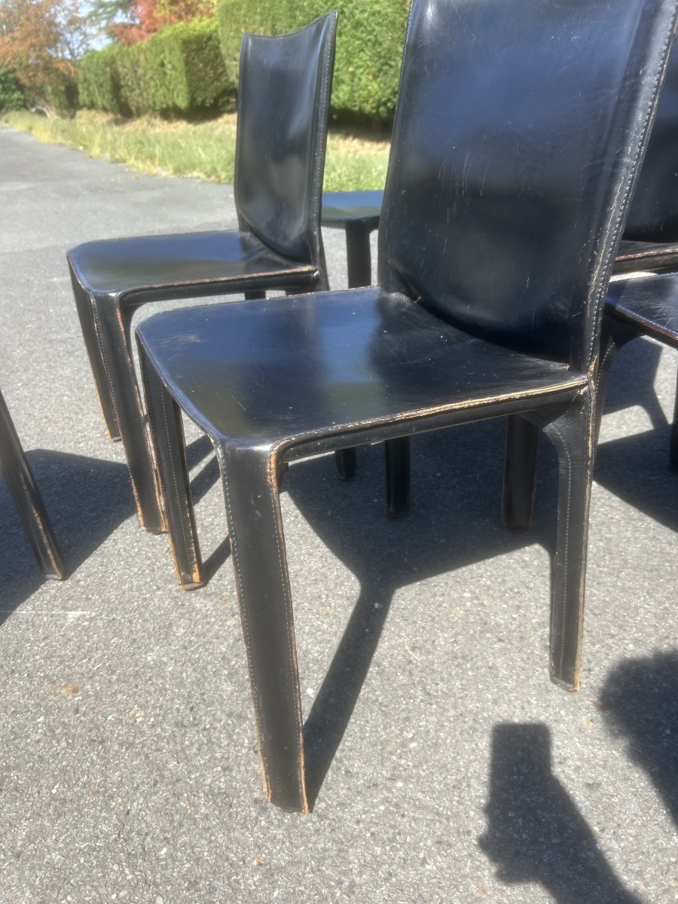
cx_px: 339
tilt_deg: -26.0
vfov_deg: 67.3
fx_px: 679
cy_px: 452
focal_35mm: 26
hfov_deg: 53.1
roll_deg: +2.0
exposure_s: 1/1531
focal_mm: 5.7
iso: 50
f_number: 1.5
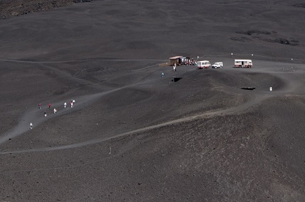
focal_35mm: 85
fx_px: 719
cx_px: 227
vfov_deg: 15.7
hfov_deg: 23.7
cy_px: -5
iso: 400
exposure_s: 1/125
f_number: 9.5
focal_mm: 24
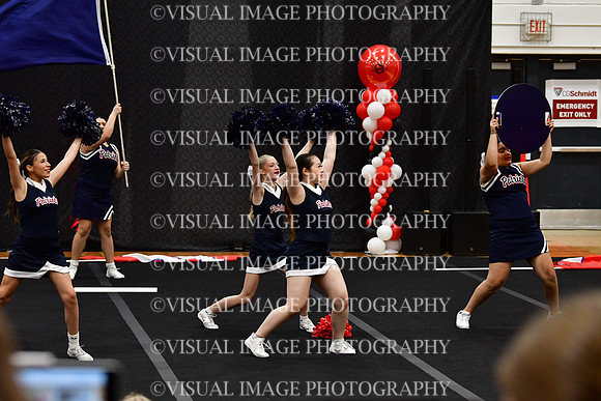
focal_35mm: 142
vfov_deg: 9.7
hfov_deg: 14.4
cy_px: 200
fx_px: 2371
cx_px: 300
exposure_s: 1/500
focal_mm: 95
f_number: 4
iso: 4000
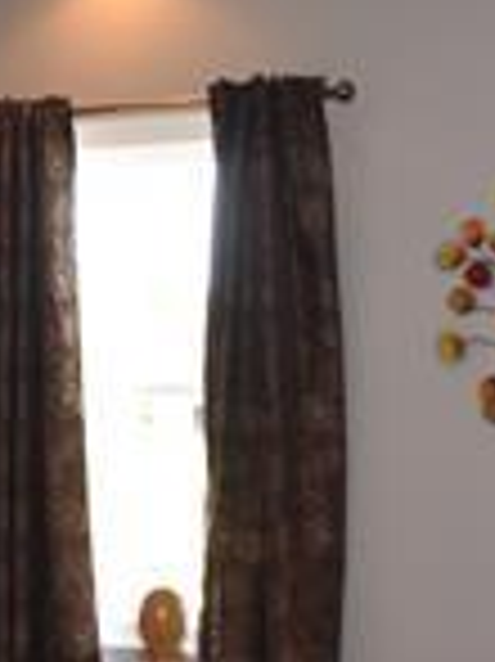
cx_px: -63
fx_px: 2158
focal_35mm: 113
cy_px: 367
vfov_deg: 17.4
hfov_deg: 12.8
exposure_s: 1/60
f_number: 4
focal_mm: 18
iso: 400
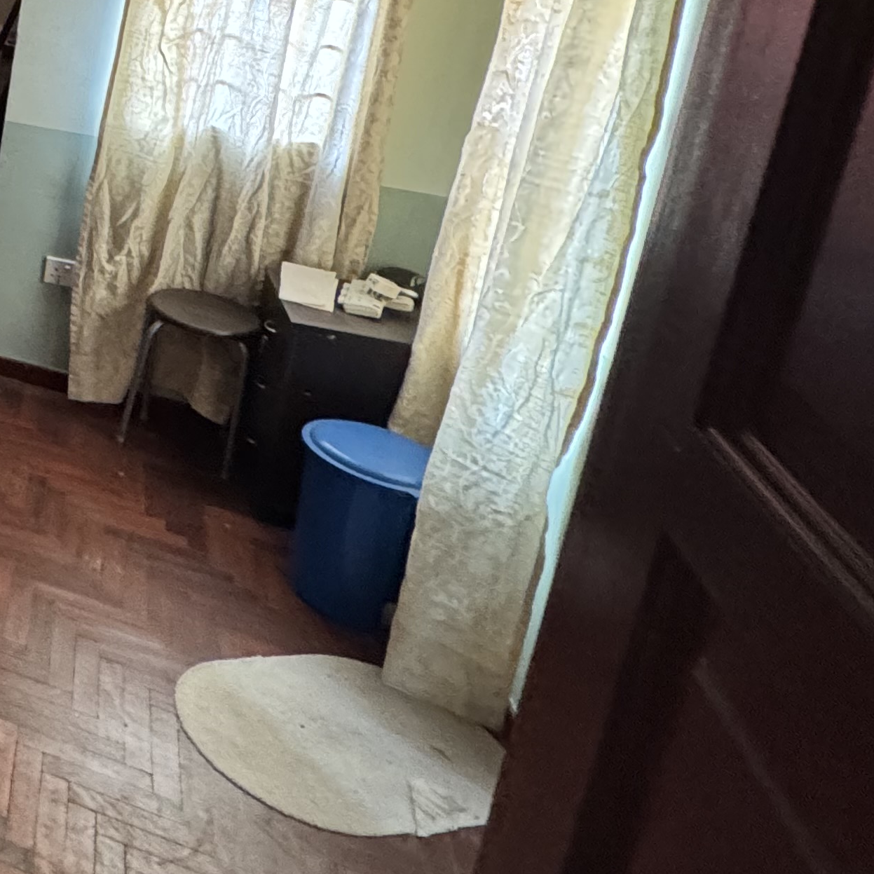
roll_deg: -3.6
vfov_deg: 37.8
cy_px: 19
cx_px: -422
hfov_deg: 28.3
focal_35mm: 40
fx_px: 1143
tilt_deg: -11.1
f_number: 2.2
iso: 500
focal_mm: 2.22
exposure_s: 1/60
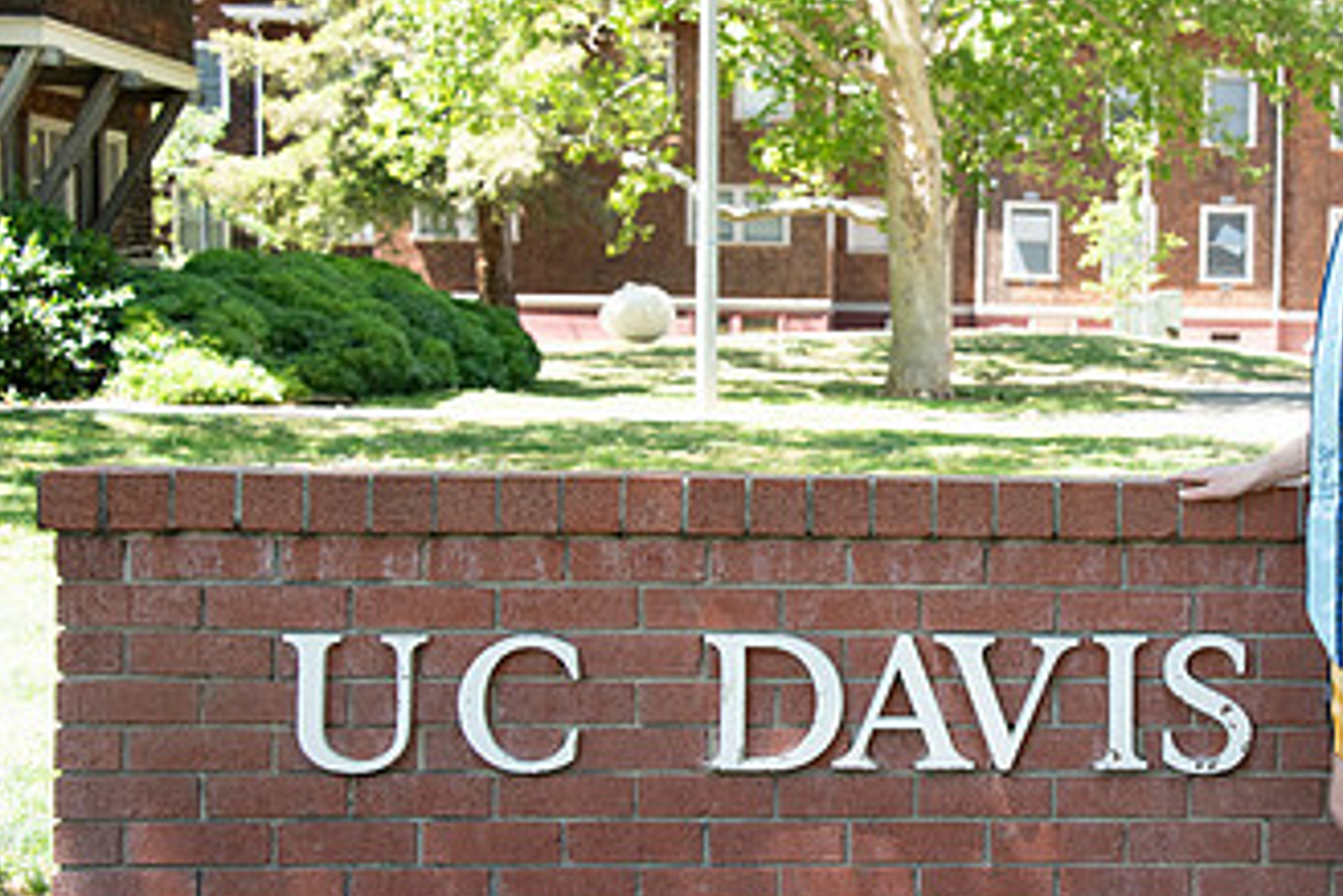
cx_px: 1114
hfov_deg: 23.5
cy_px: 464
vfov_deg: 16.1
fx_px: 3172
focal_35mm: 85
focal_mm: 48
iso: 640
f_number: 5.6
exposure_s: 1/320
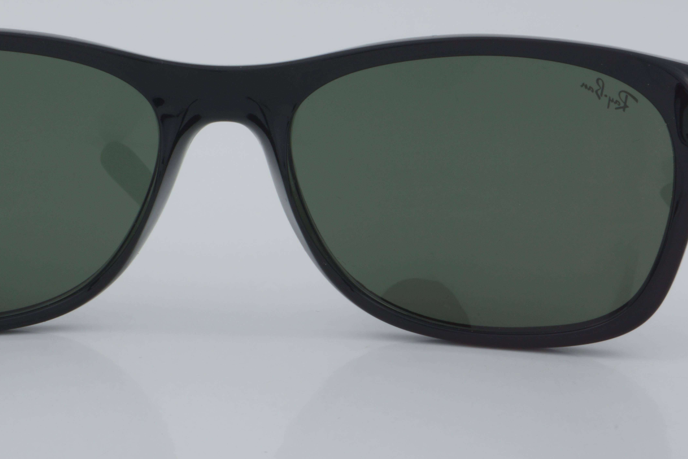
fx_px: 2230
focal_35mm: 117
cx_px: 226
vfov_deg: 11.7
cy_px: 181
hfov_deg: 17.5
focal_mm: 55
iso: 100
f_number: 32
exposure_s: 1/4
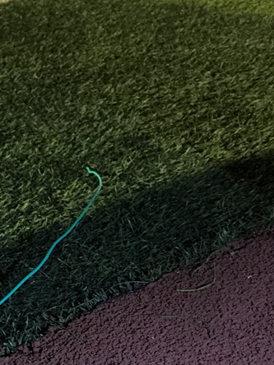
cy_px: 325
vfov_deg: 30.4
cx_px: 39
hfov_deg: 23.5
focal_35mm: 61
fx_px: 644
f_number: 2.2
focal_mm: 4.15
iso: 160
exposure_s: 1/8
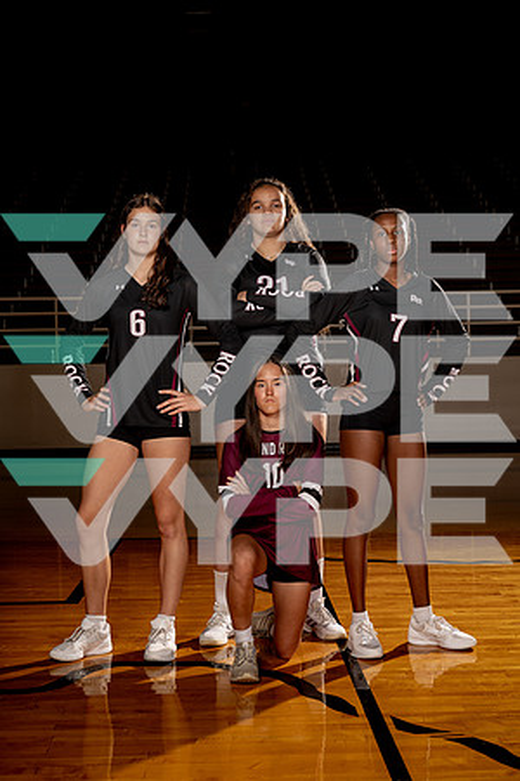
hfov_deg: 26.5
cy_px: 390
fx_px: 1105
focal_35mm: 51
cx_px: 260
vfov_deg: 38.9
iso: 100
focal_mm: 51
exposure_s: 1/250
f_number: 5.6
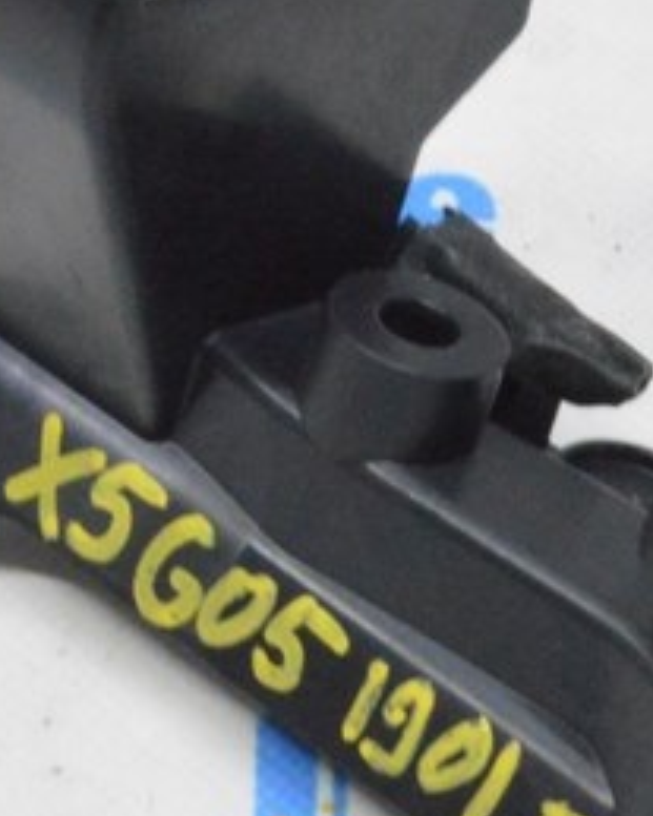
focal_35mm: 195
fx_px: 4710
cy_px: 550
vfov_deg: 9.9
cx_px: 511
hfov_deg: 7.9
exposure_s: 1/20
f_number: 20
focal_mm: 35
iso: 6400
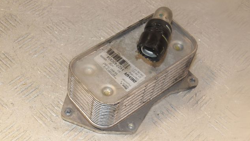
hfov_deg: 29.5
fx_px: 474
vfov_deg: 16.9
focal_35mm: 72
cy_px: 74
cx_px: 126
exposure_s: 1/200
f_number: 8
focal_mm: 45
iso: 1600
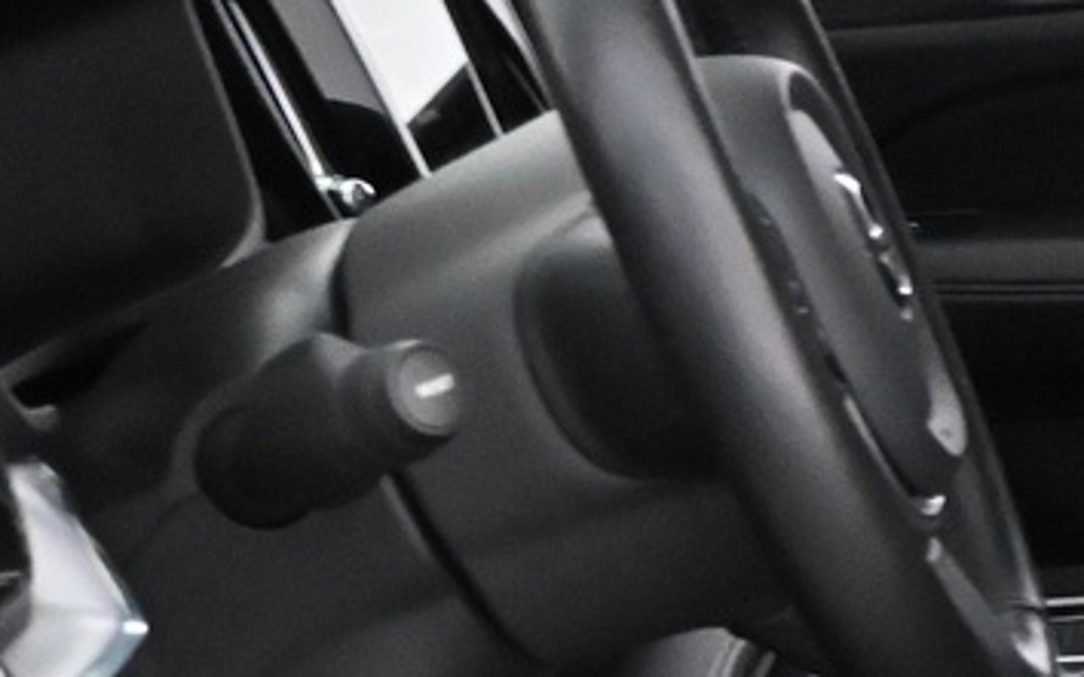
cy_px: 818
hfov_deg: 14.3
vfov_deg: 9.2
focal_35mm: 140
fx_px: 4135
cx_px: 1409
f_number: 3.8
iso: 5600
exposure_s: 1/60
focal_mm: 20
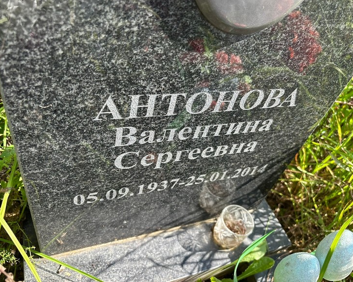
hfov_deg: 62.2
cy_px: 138
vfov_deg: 51.5
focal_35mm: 28
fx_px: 293
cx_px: 185
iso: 50
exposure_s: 1/411
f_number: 1.6
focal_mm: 5.96
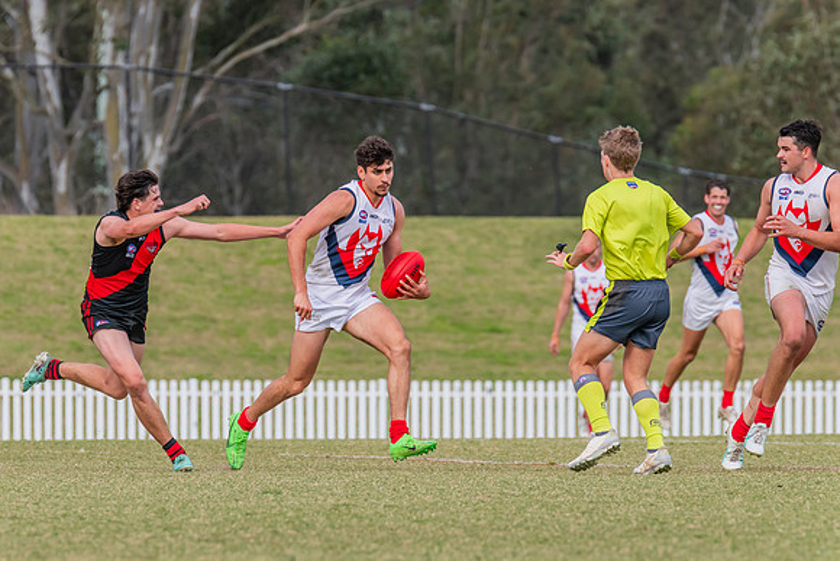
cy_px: 288
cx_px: 352
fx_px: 11746
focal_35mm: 503
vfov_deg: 2.7
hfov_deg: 4.1
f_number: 8
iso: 800
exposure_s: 1/1250
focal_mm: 420
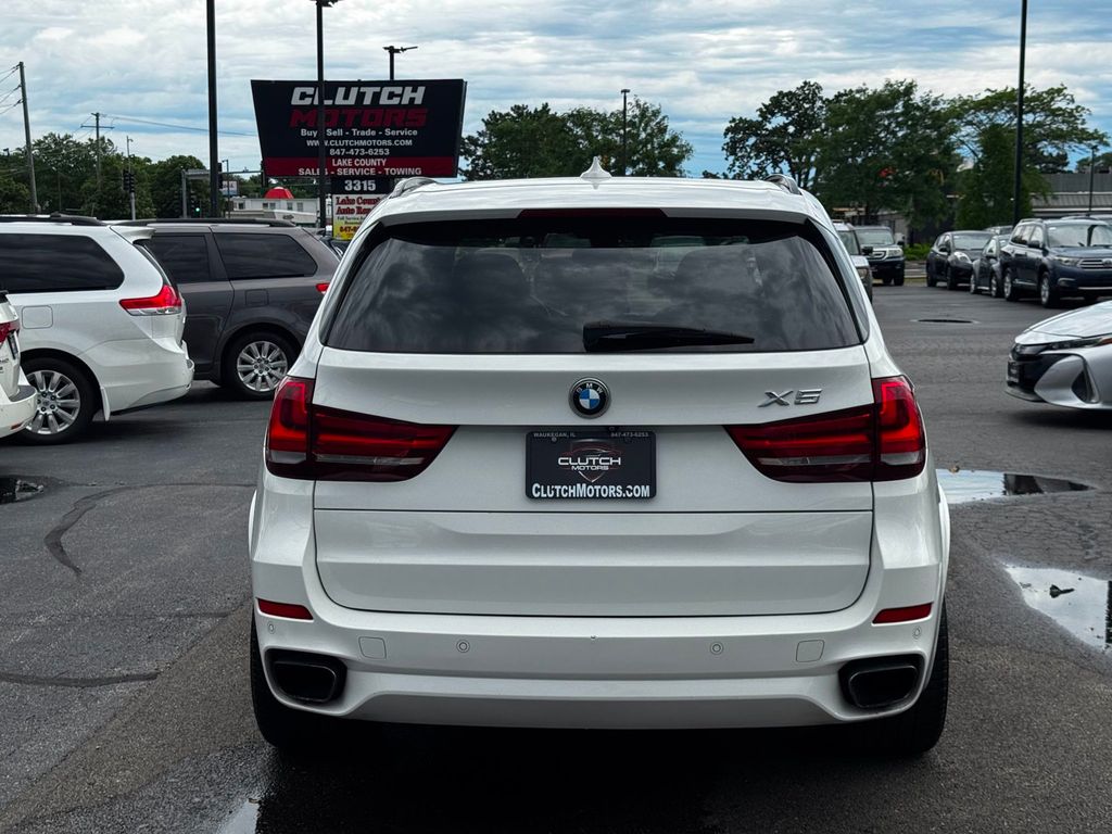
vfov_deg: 30.3
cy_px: 417
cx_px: 556
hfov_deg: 39.7
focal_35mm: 48
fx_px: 1542
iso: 64
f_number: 1.78
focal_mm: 6.76
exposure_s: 1/1458
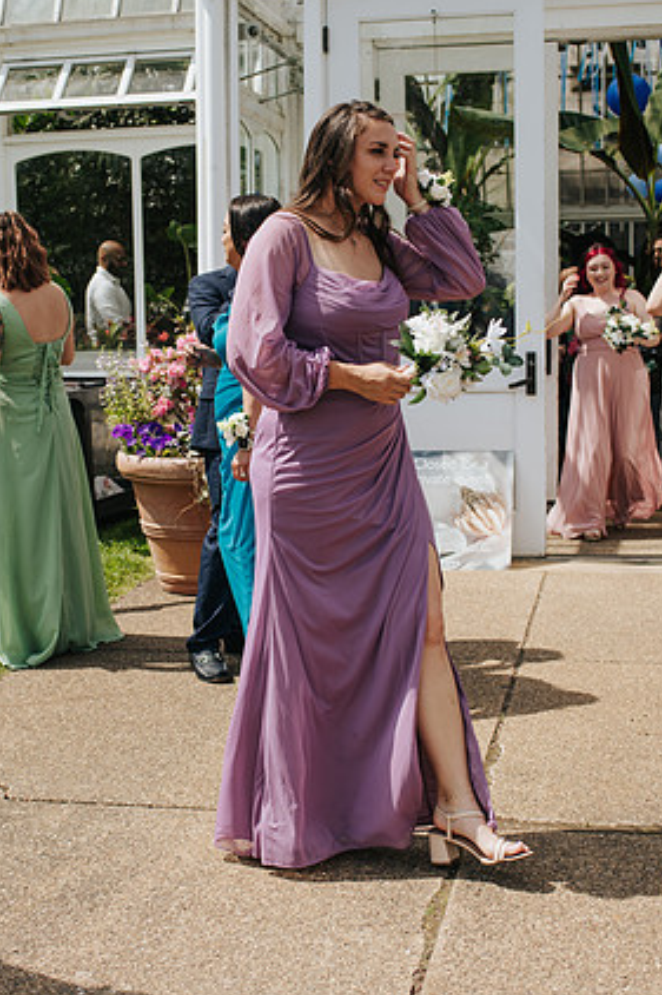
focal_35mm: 56
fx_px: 1546
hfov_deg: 24.1
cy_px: 502
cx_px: 274
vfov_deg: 35.7
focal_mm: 35
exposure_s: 1/1600
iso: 160
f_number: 3.5
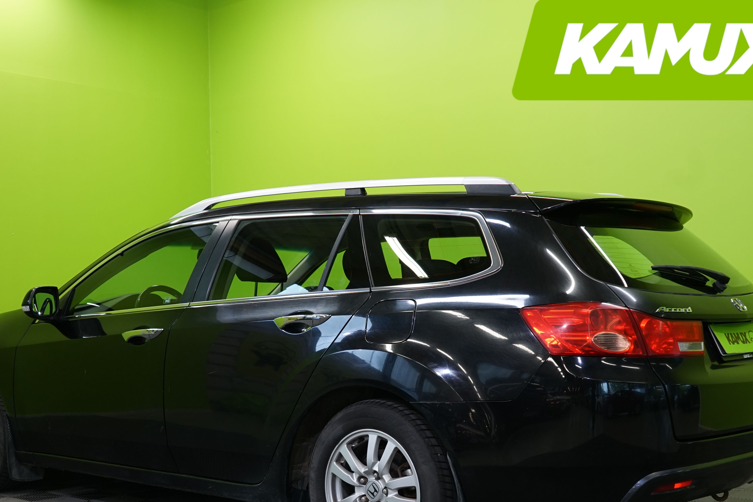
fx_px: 1025
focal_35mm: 49
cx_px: 364
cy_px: 357
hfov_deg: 40.3
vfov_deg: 27.3
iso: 500
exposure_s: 1/30
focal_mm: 31
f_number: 5.6
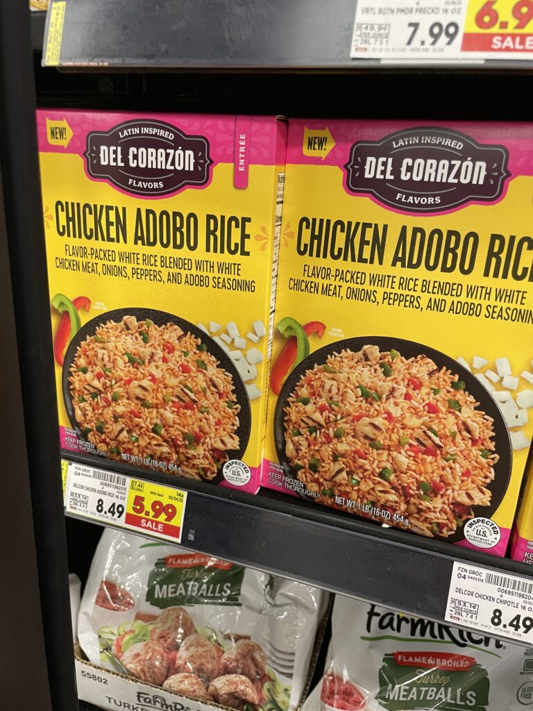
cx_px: 266
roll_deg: -3.2
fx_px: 534
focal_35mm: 26
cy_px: 356
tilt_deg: -19.0
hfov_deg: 53.1
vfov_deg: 67.3
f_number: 1.6
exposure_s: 1/41
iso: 125
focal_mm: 4.2
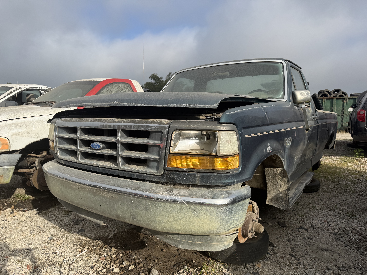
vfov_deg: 56.8
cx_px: 184
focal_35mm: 24
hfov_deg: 71.6
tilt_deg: -3.2
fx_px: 254
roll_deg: -0.2
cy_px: 138
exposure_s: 1/4167
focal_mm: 6.76
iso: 80
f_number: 1.78
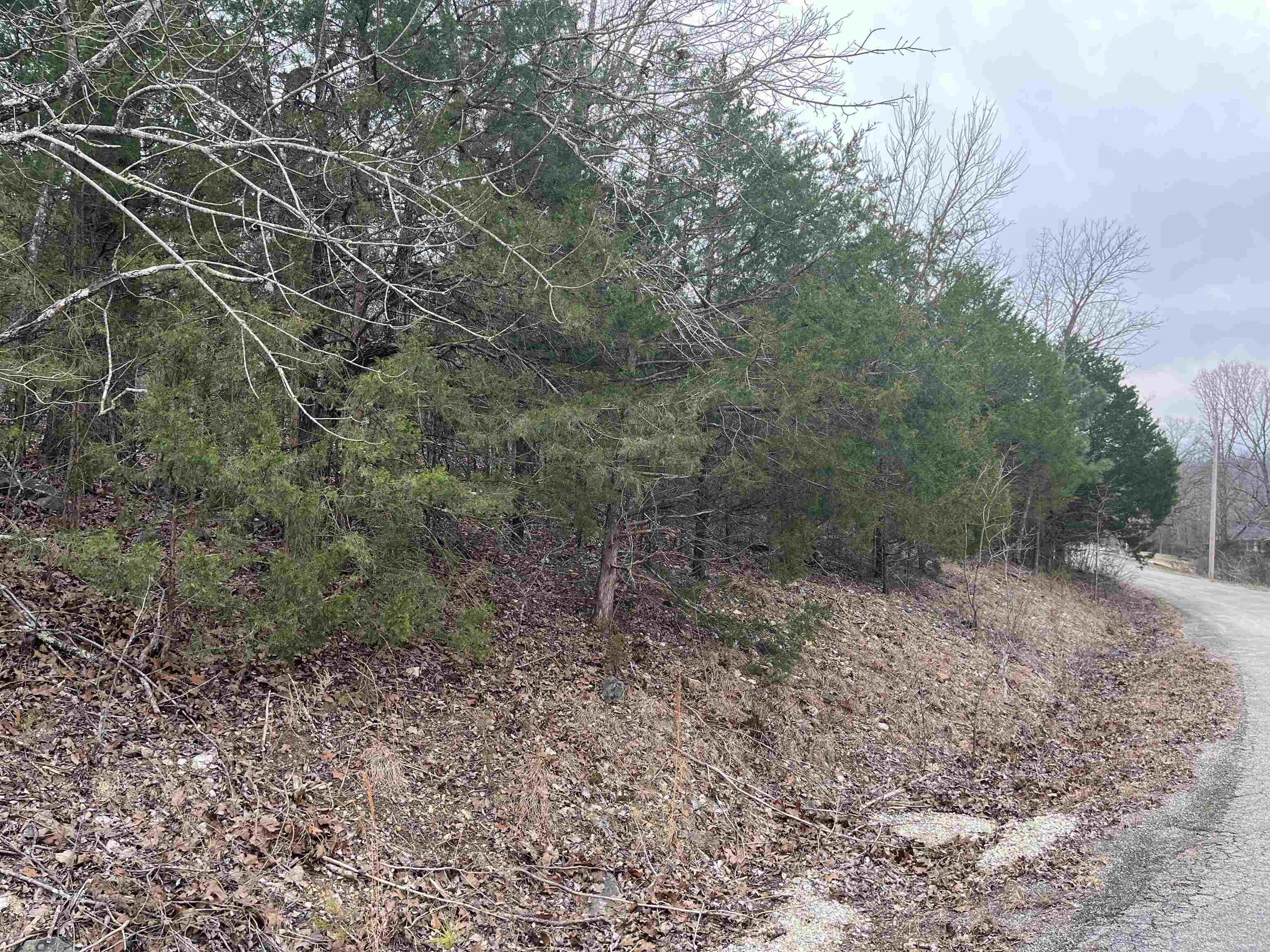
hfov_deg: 67.3
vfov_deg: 53.1
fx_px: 954
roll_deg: +1.5
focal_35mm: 26
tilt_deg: +2.2
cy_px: 476
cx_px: 635
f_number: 1.6
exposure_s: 1/285
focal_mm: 5.1
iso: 50
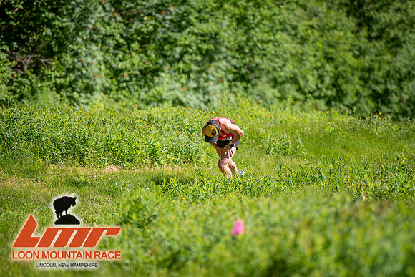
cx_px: 208
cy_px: 138
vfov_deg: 6.9
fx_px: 2306
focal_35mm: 200
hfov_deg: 10.3
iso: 100
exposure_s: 1/640
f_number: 3.5
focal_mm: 200
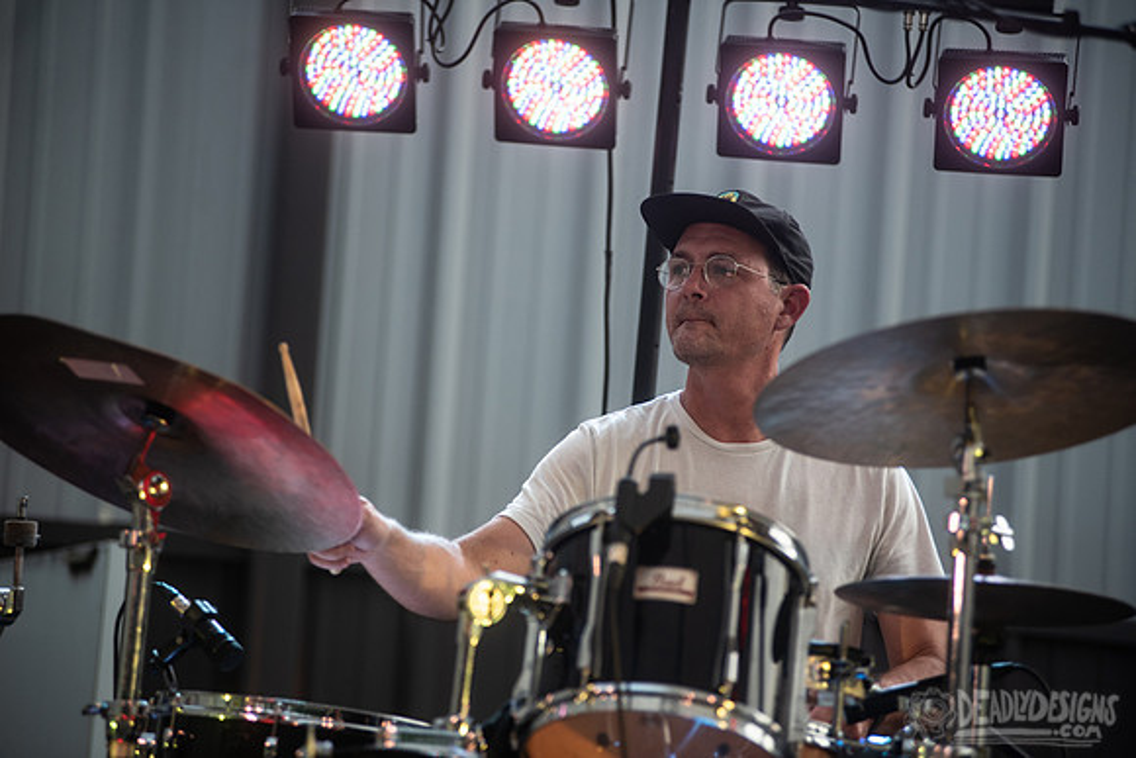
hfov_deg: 12.1
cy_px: 379
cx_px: 568
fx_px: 5365
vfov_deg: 8.1
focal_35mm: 170
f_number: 3.2
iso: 400
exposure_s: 1/200
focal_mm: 170
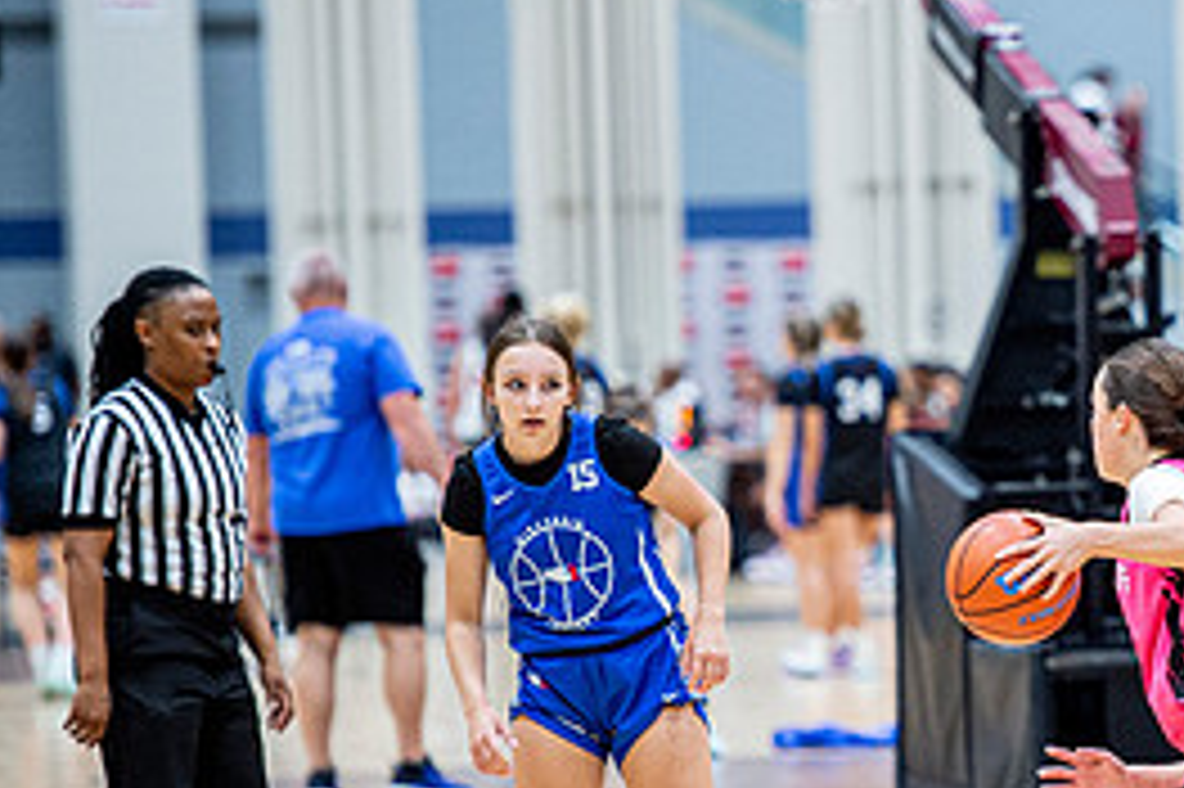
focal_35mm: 397
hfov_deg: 5.2
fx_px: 13048
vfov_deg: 3.5
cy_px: 590
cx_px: 1229
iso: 2000
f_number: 2.8
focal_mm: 180
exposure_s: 1/320
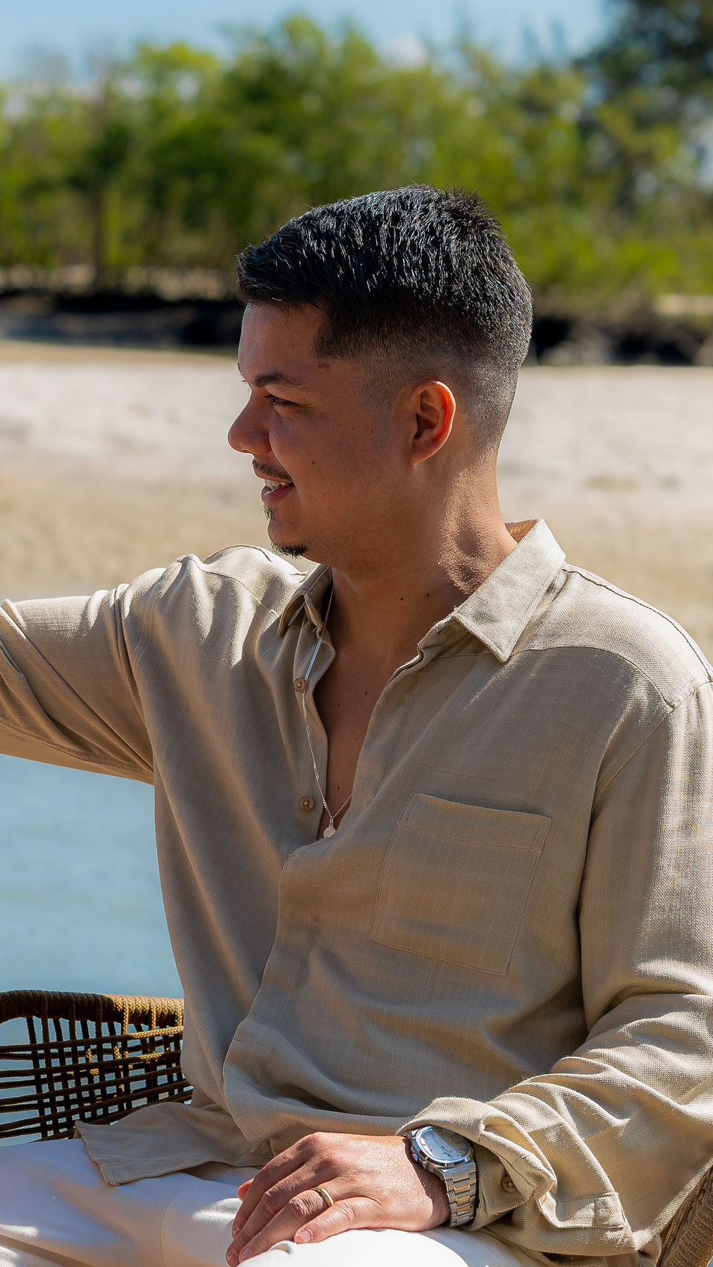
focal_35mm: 133
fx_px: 4470
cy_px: 631
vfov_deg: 16.1
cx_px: -98
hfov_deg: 9.0
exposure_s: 1/640
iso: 100
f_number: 3.5
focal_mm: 56
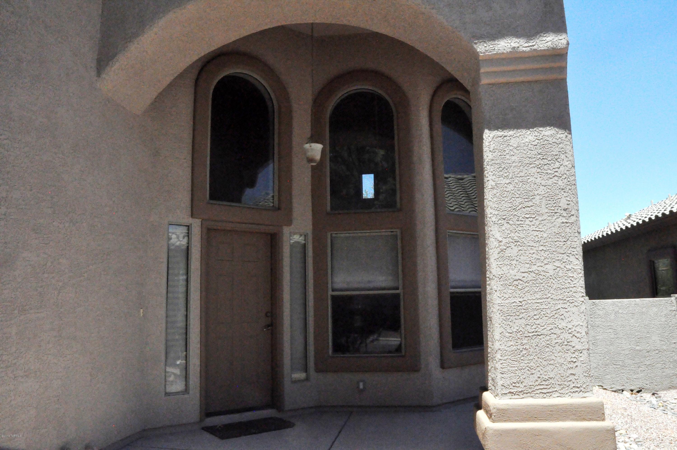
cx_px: 338
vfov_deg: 47.8
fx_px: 507
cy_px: 225
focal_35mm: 27
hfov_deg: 67.4
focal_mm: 18
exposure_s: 1/1250
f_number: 18
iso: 3200
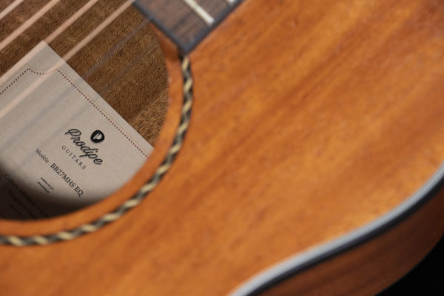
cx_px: 222
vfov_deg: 8.0
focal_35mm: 172
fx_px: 2121
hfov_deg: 11.9
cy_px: 148
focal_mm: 115
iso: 1000
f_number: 6.3
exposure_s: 1/100
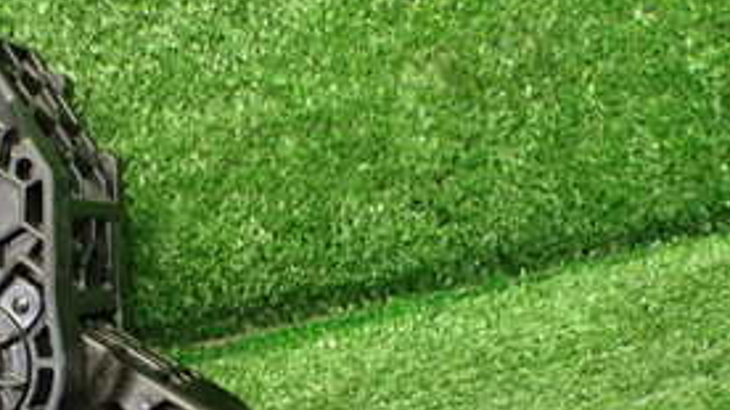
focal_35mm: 71
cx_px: 212
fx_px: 1374
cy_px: 373
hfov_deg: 29.4
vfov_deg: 16.7
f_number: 2.3
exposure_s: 1/100
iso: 800
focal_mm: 5.4
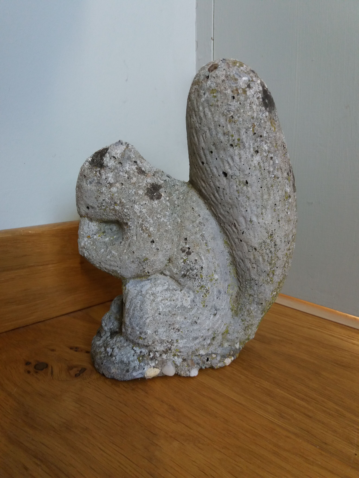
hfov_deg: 49.7
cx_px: 180
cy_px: 239
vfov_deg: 63.4
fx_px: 387
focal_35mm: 28
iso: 100
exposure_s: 1/33
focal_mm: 3.7
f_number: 1.9
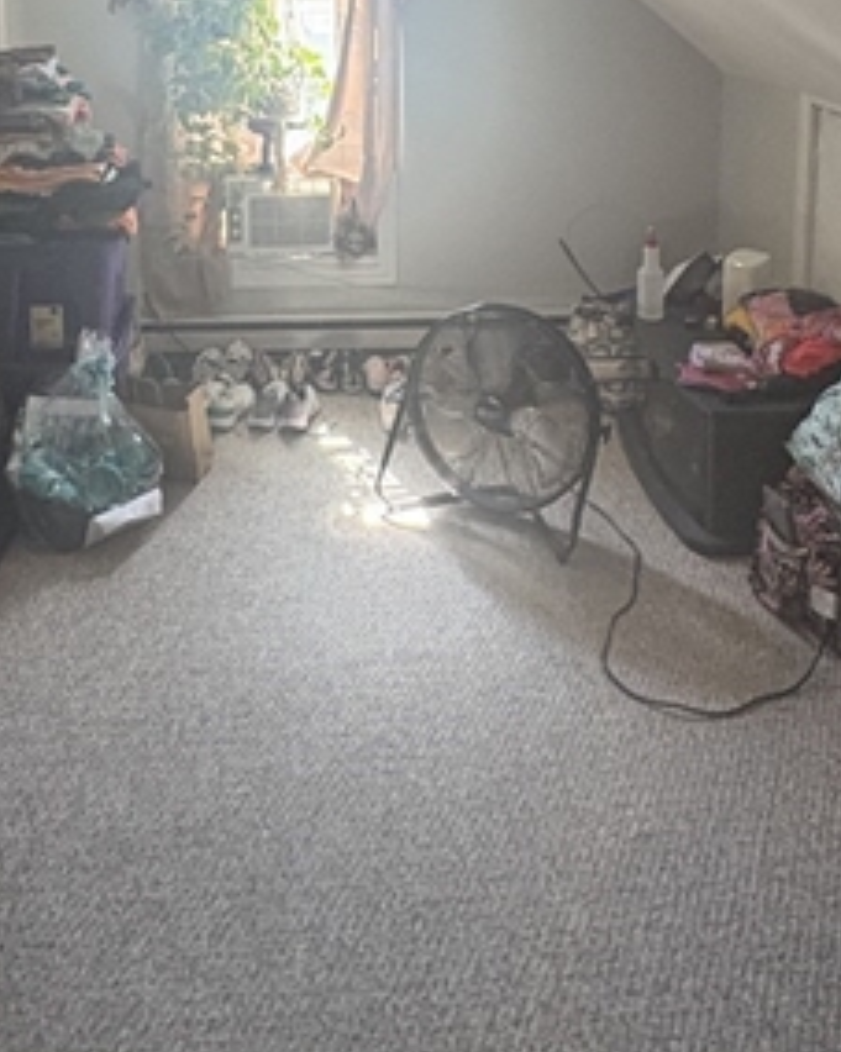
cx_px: 404
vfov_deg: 44.4
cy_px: 93
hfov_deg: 40.1
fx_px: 1152
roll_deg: -0.3
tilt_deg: -5.2
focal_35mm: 37
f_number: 2.2
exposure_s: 1/60
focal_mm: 2.22
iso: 320
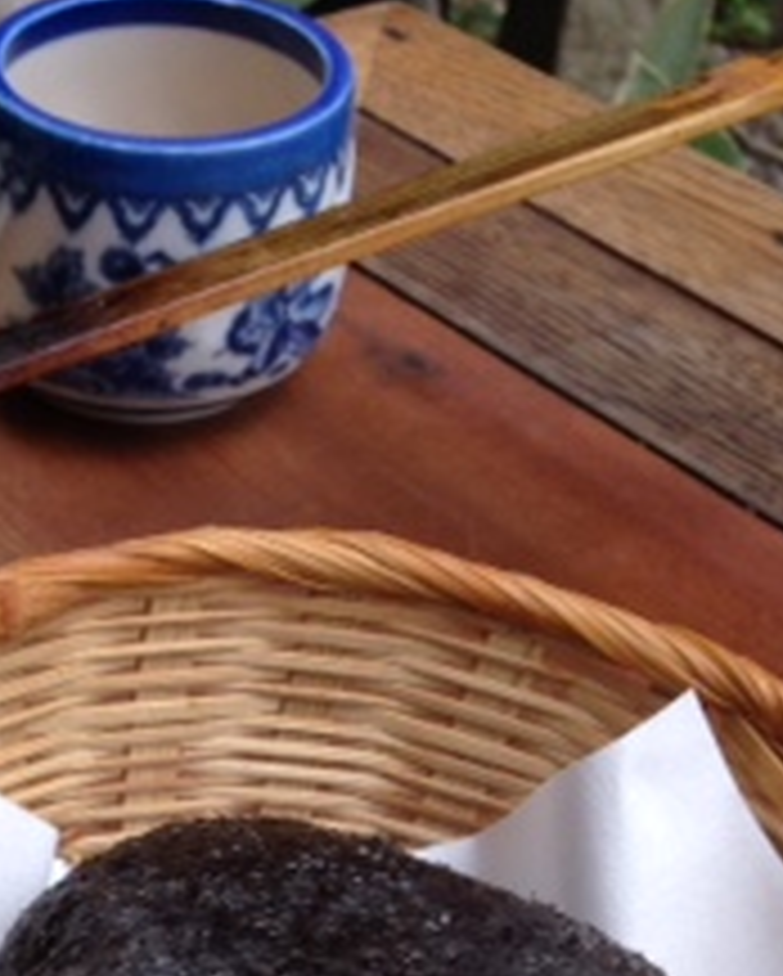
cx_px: -189
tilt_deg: -42.3
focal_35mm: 95
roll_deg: +3.4
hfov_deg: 15.5
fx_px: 2748
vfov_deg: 19.4
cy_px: 1057
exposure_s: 1/181
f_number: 2.4
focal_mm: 4.12
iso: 50
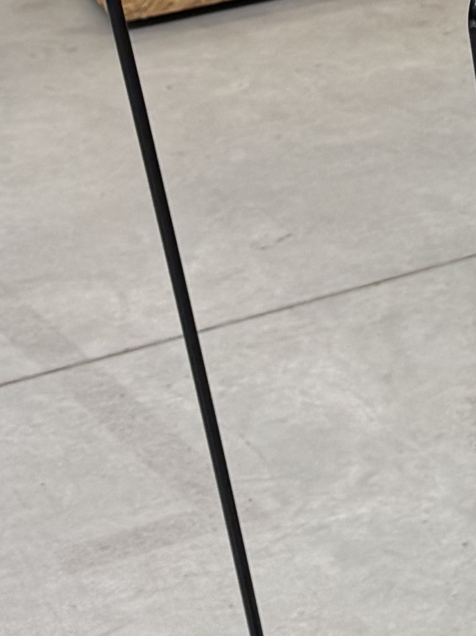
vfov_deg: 12.4
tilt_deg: -8.1
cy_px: -569
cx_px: 957
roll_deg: +0.7
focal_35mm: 143
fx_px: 2622
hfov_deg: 9.7
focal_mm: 6.76
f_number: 1.78
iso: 50
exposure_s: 1/137
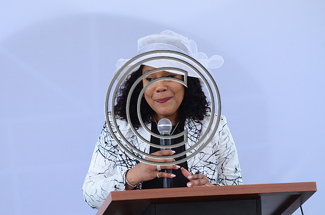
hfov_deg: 10.2
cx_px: 162
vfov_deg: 6.8
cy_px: 108
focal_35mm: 202
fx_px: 1824
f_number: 2.8
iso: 800
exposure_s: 1/250
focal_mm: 135
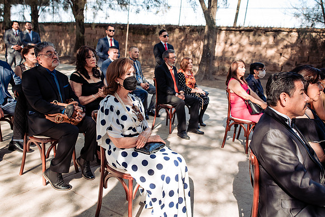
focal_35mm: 35
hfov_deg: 54.4
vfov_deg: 37.9
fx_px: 316
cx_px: 162
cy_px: 108
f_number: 4
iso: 100
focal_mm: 35
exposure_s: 1/160
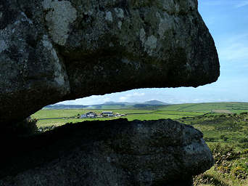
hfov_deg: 24.1
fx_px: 580
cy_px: 93
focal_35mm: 81
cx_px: 124
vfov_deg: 18.2
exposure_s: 1/400
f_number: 6.3
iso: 125
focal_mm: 14.4
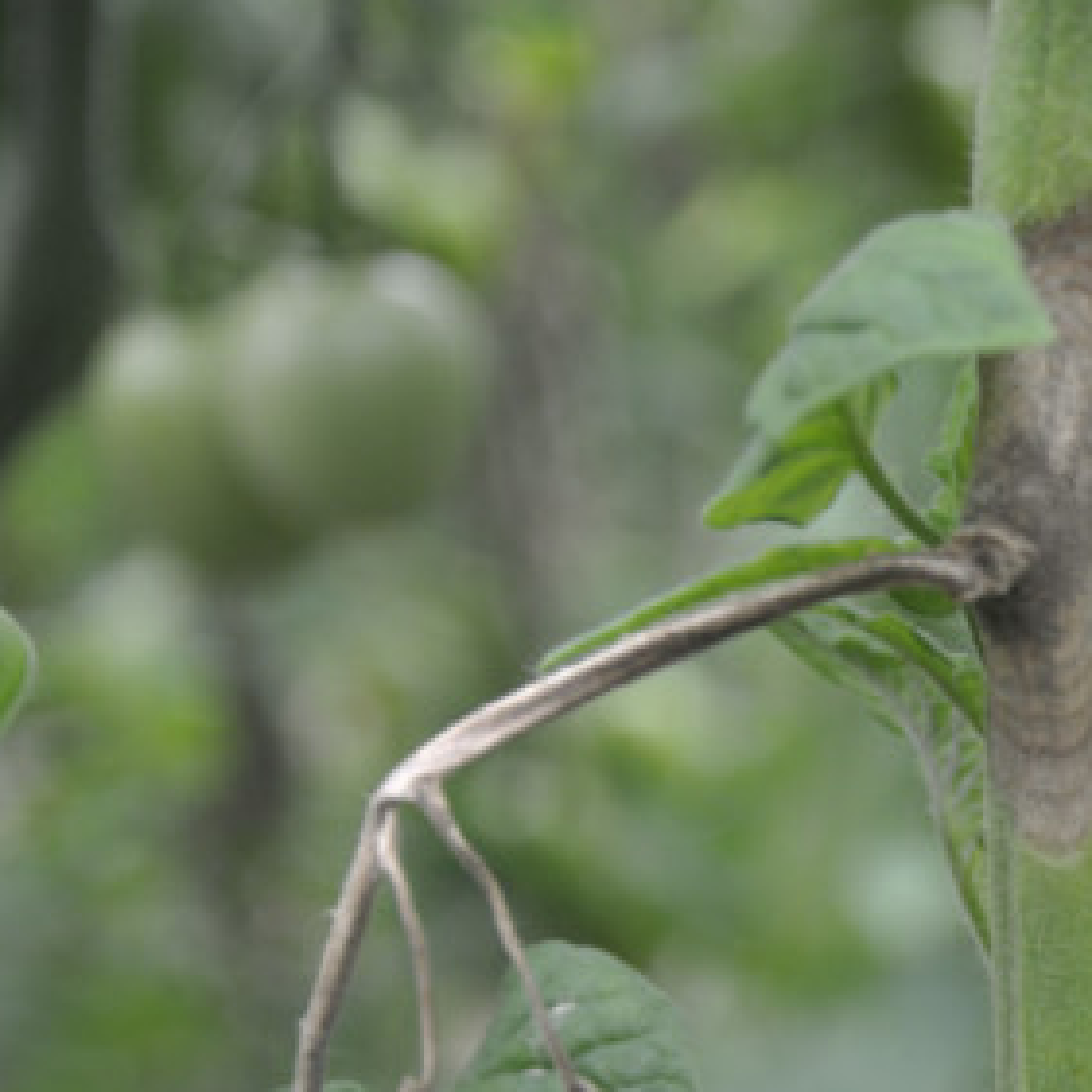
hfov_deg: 10.6
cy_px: 670
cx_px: 1170
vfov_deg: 10.7
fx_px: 5825
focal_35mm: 163
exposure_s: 1/60
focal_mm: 45
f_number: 4.8
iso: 500
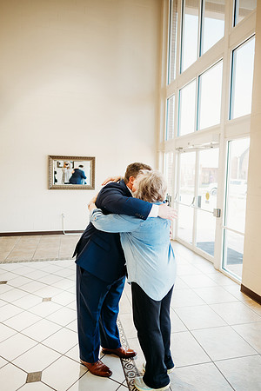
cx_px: 130
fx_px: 261
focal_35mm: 24
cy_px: 196
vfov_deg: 73.7
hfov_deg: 53.1
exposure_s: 1/160
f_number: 1.8
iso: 400
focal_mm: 24
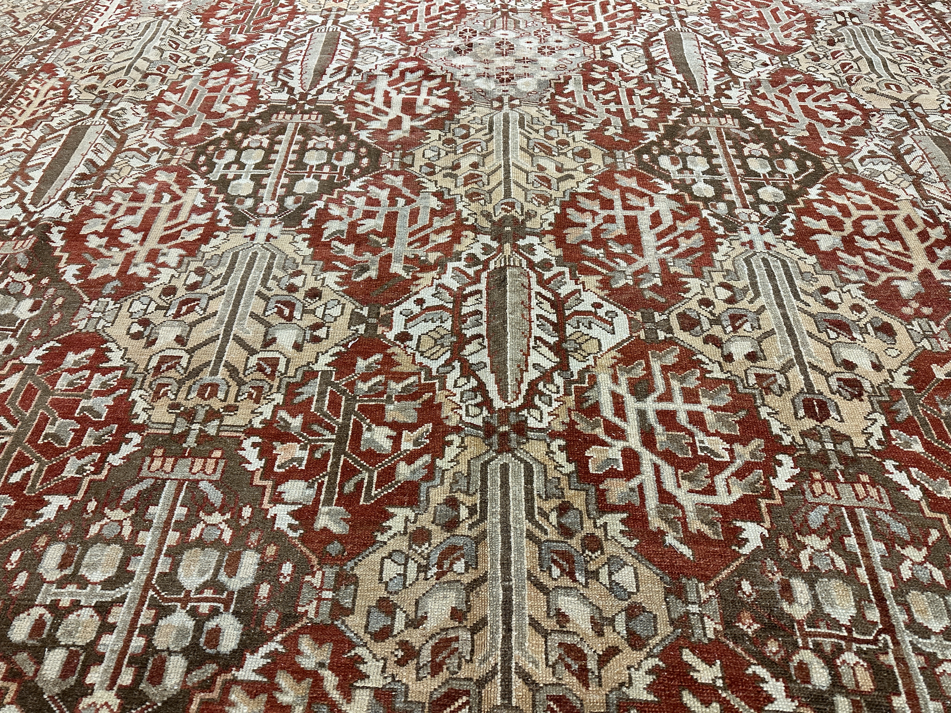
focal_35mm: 24
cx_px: 476
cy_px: 356
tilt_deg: -49.9
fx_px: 659
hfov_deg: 71.6
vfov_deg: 56.8
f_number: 1.78
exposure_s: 1/60
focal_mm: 6.86
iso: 320
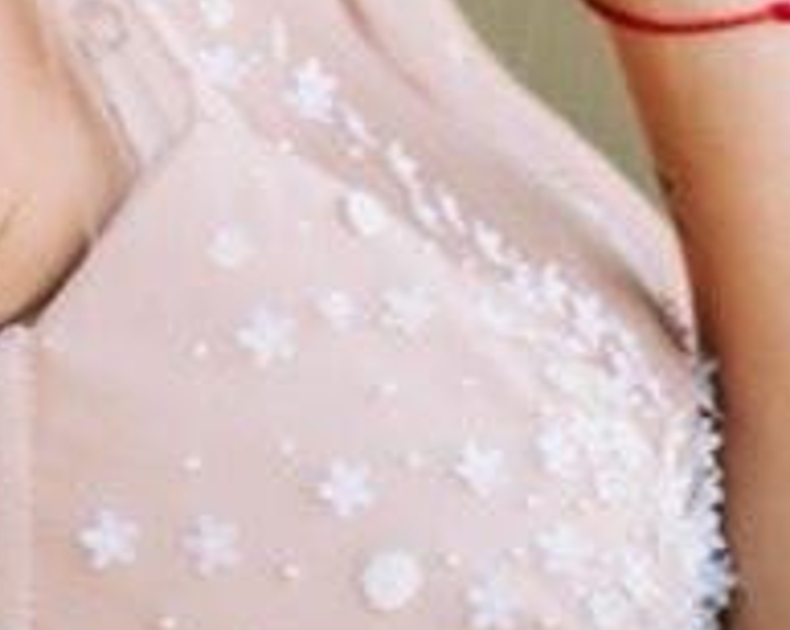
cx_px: 100
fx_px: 6797
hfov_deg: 6.6
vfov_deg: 5.2
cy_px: -794
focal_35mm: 291
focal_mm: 55
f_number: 2.8
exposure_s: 1/250
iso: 200
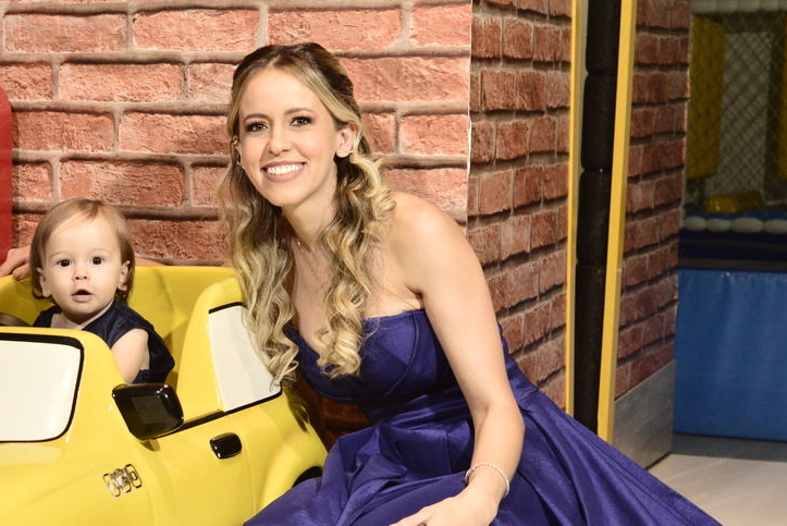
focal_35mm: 83
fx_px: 1815
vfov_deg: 16.4
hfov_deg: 24.1
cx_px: 155
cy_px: 392
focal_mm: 50
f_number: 5
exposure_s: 1/125
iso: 2500
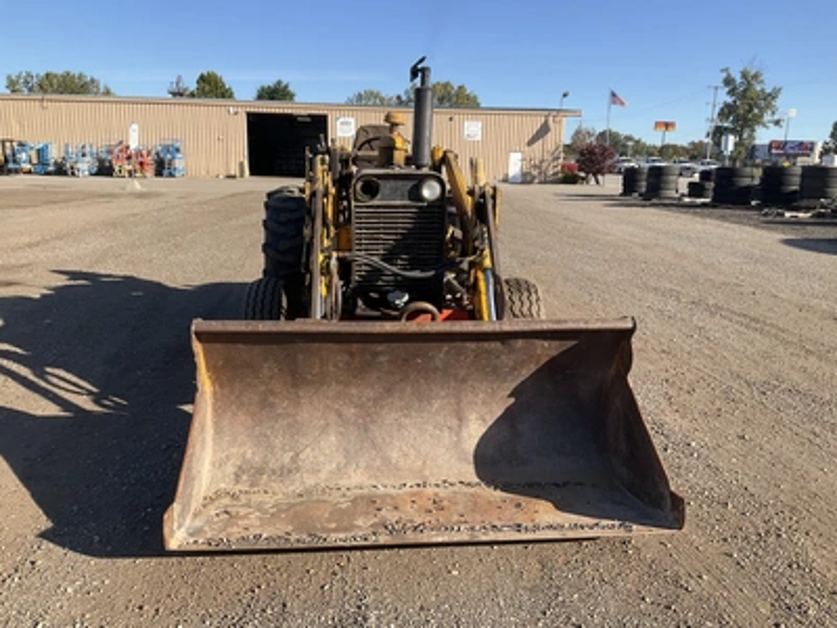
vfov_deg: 48.2
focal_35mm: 29
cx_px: 418
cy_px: 314
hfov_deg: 61.7
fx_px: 701
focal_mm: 3
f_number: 1.8
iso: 25
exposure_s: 1/1121
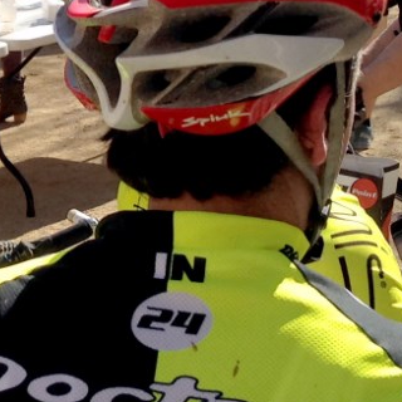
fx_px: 1918
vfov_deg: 11.9
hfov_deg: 11.5
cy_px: 28
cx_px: -166
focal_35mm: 146
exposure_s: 1/1290
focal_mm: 4.12
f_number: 2.4
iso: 50
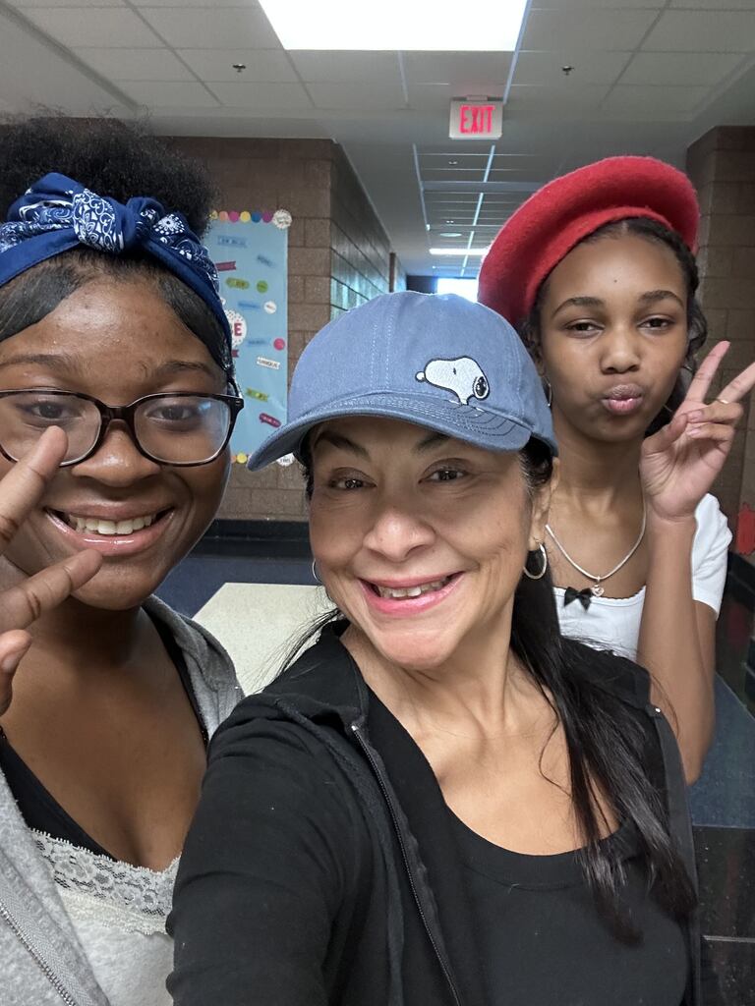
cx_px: 378
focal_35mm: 30
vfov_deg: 60.0
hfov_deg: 46.8
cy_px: 503
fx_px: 872
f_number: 1.9
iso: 320
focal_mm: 2.69
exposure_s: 1/40
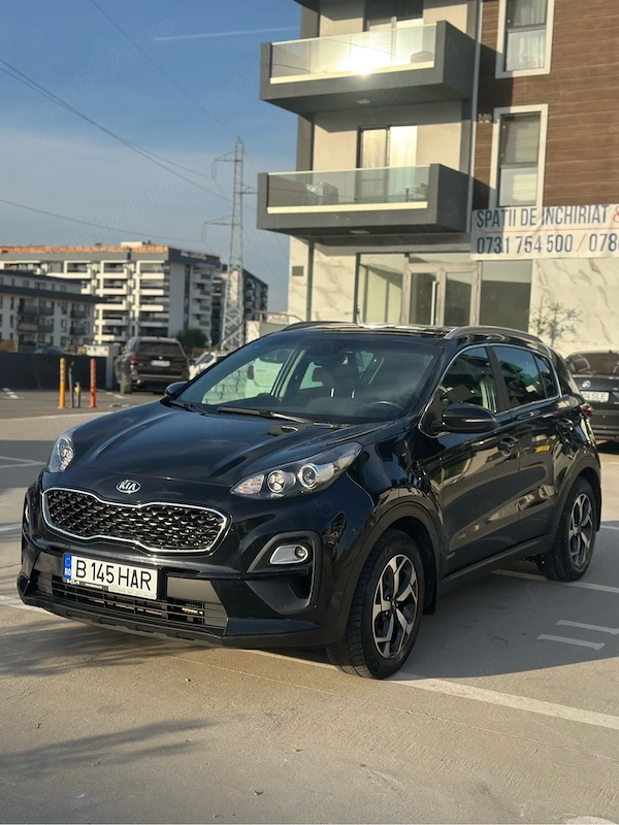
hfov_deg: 30.3
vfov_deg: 39.7
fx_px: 1144
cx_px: 310
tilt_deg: -2.3
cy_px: 412
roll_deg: -2.2
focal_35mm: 48
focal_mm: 6.86
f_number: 1.78
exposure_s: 1/3731
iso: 80
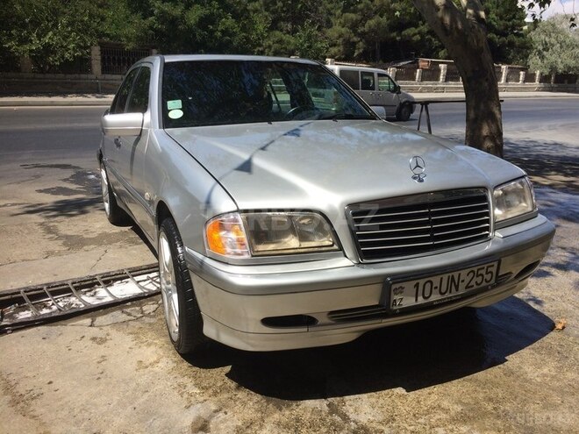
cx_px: 290
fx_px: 485
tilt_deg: -16.3
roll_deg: -2.4
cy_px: 217
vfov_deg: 48.2
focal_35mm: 29
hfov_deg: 61.7
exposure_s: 1/1786
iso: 32
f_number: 2.2
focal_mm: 4.15
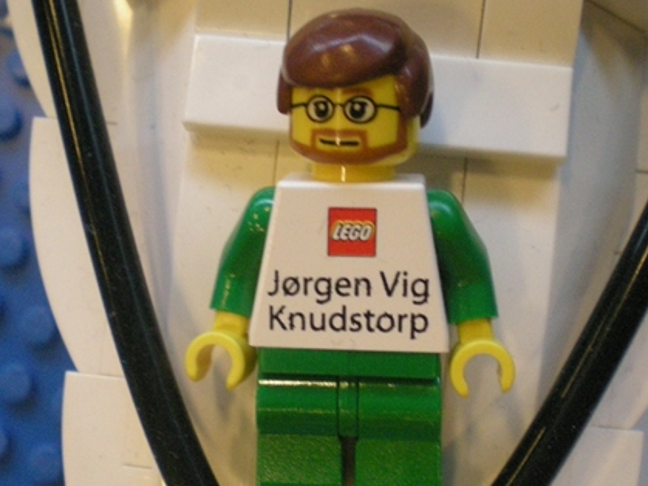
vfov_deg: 25.2
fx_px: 1085
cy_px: 277
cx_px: 295
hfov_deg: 33.2
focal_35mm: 58
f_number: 3.1
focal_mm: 6.3
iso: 400
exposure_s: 1/32.1
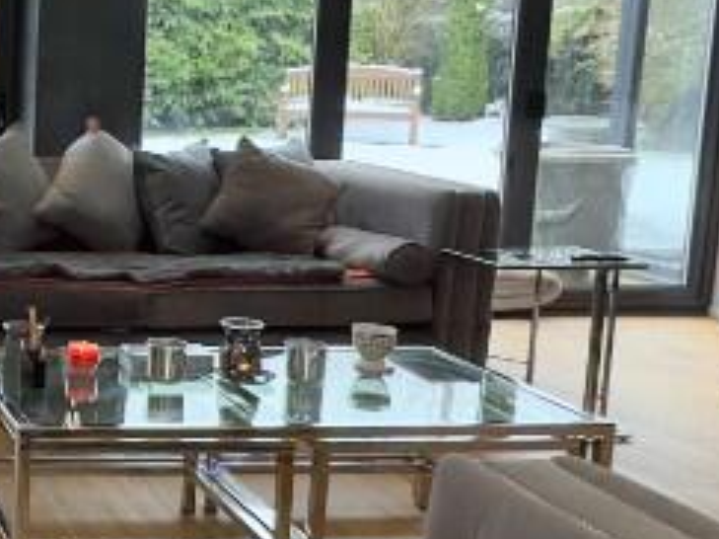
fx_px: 1225
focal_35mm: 59
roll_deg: -0.7
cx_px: -231
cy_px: 198
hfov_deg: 27.1
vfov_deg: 24.7
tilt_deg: -7.5
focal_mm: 2.22
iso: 100
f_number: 2.2
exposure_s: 1/99
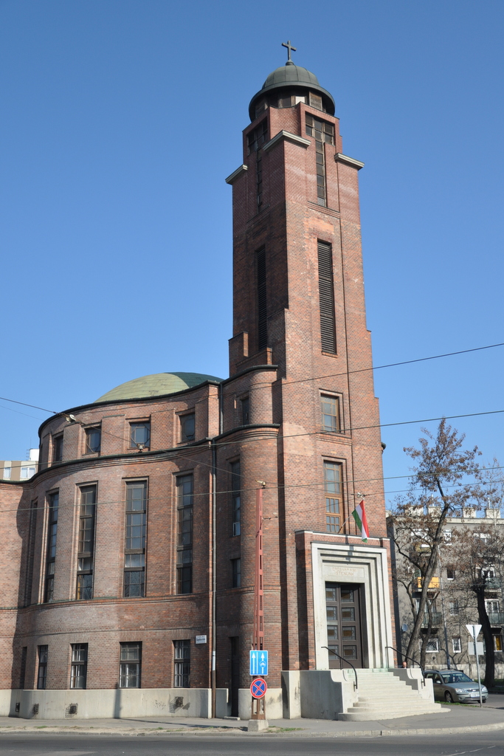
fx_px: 787
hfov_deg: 35.5
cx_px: 252
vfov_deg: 51.3
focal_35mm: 38
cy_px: 378
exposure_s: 1/1600
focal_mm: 25
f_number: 4
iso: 200
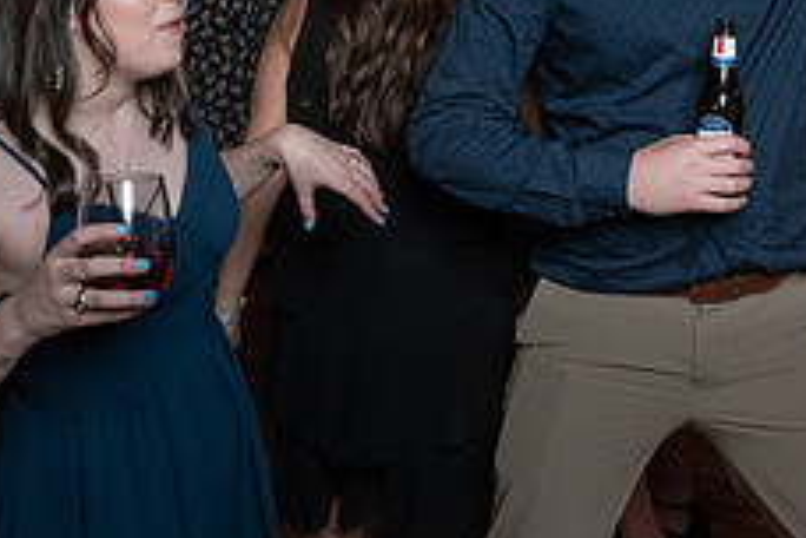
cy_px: -22
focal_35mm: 70
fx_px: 1567
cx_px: 709
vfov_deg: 18.8
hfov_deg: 27.9
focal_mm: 24
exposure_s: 1/200
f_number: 5.6
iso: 2000
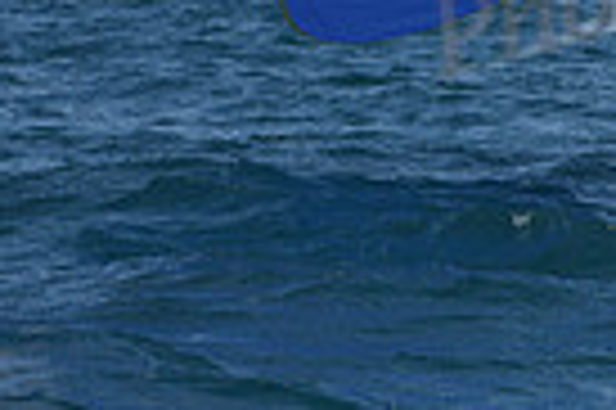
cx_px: 1299
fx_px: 7622
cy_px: -336
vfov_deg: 3.1
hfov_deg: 4.6
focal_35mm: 446
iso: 250
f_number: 8
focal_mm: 105
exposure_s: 1/1600
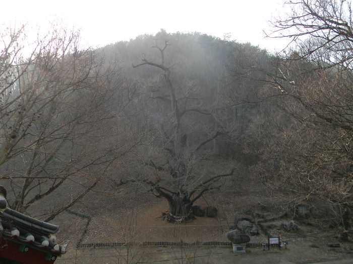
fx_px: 367
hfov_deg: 51.4
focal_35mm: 36
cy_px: 132
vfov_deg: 39.7
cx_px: 176
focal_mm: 6.4
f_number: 3.7
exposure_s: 1/287
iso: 80
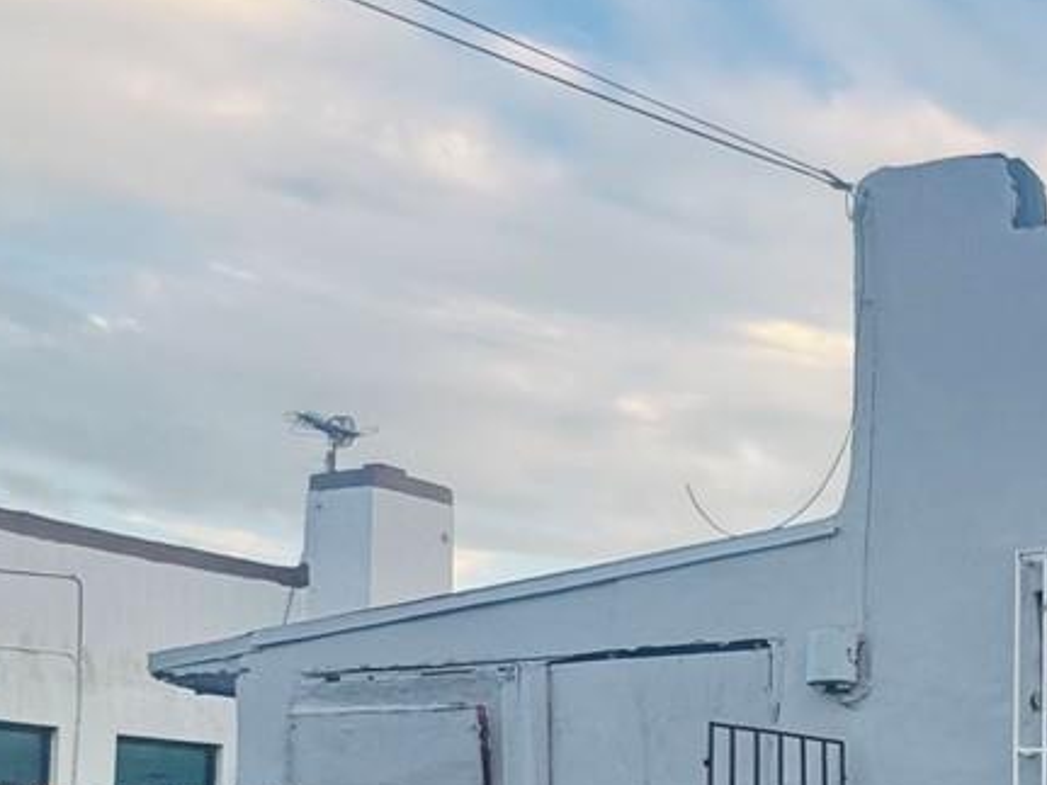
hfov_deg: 27.8
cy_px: 819
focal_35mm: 52
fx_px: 1572
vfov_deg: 26.3
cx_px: 1487
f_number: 2.2
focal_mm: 2.22
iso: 50
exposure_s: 1/99
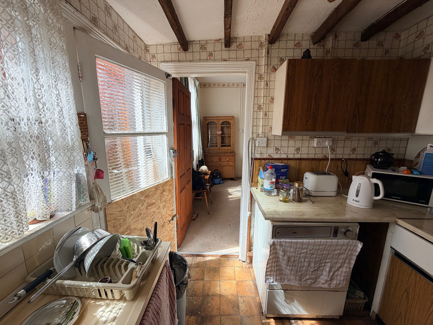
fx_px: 175
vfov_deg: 85.7
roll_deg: -0.3
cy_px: 162
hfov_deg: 102.1
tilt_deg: -11.0
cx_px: 216
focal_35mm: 14
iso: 40
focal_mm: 2.22
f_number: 2.2
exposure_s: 1/168
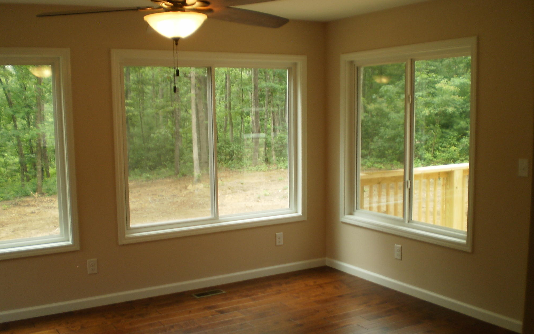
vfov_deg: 32.7
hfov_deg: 50.4
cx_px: 271
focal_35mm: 39
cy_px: 195
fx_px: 568
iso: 64
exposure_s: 1/40
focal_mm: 6.3
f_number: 3.1
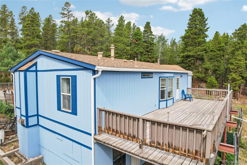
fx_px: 151
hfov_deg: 78.6
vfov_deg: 57.2
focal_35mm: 22
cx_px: 124
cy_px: 82
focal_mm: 8.4
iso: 140
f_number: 2.8
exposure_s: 1/320
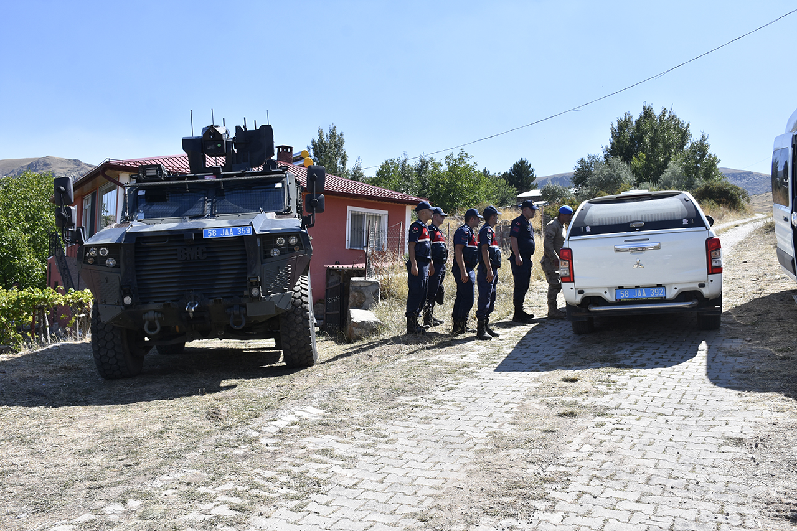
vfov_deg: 38.4
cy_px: 266
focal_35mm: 34
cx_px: 398
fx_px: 764
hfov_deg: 55.1
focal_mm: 23
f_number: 8
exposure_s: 1/500
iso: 250
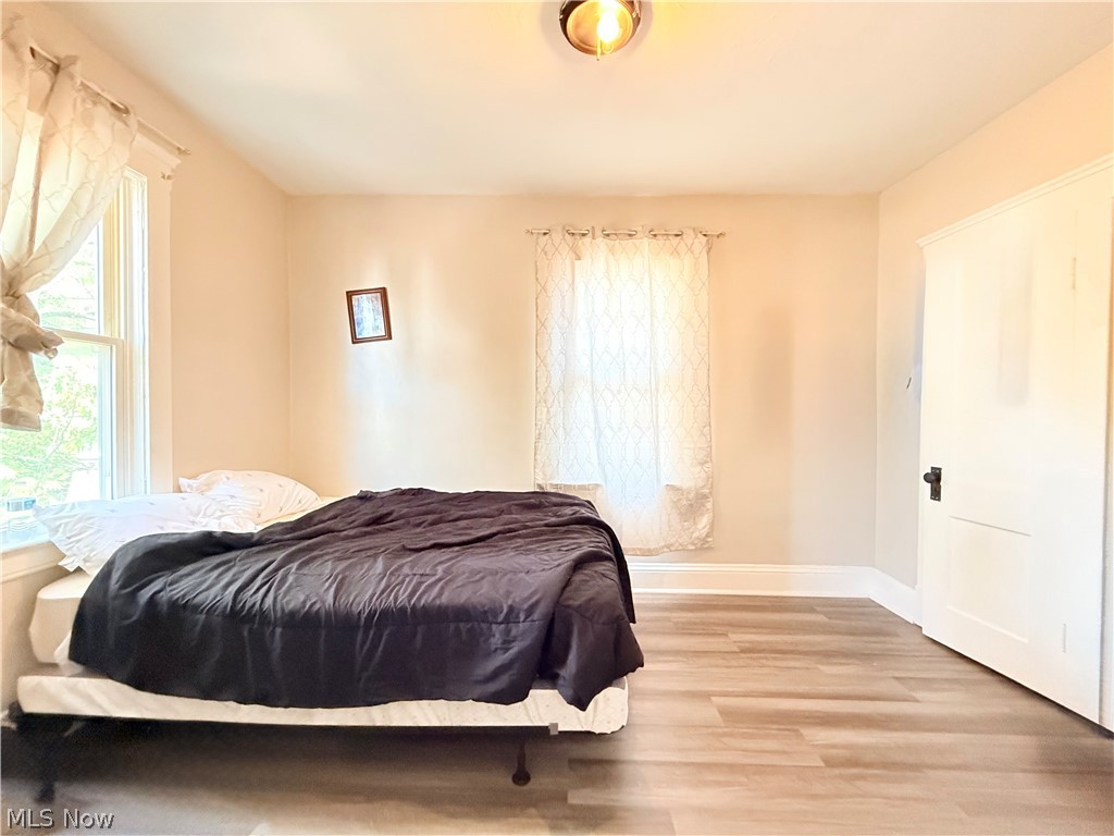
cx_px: 557
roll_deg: +0.0
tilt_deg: -0.9
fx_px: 451
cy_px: 418
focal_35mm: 14
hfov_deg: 102.1
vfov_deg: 85.7
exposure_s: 1/60
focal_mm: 2.22
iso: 800
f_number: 2.2
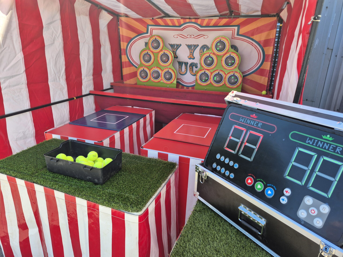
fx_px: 228
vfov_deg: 58.9
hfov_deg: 73.9
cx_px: 172
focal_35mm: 23
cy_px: 128
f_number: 1.8
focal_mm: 5.4
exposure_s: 1/298
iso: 25
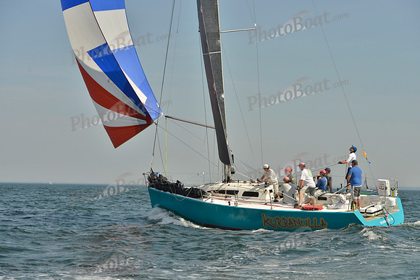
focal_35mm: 70
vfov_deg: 19.5
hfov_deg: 28.8
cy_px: 140
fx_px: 817
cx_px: 210
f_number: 7.1
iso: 200
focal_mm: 70
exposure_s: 1/1250
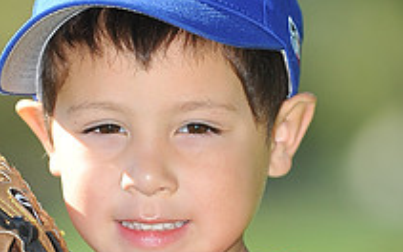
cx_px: 120
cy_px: 279
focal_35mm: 559
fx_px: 6141
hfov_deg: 3.8
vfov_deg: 2.4
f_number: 4
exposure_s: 1/800
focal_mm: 200
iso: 200
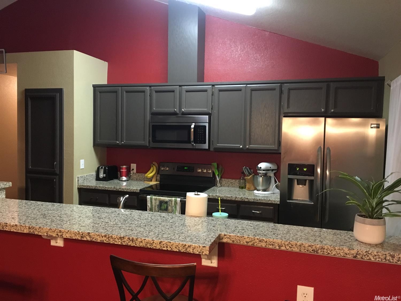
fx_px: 336
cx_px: 200
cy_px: 150
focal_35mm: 29
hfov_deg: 61.7
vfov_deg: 48.2
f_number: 2.2
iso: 200
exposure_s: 1/20
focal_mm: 4.15
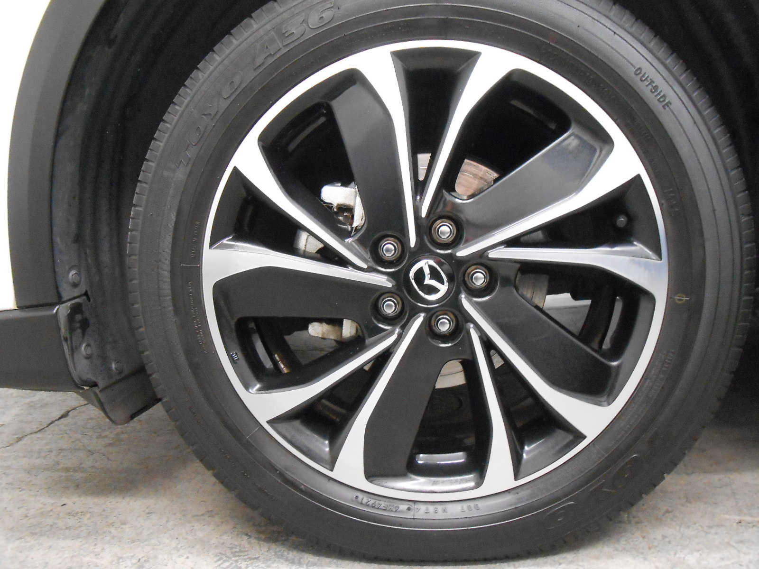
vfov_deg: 53.1
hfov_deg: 67.3
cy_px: 284
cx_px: 380
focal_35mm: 26
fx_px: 570
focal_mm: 4.6
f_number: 3.5
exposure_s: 1/13
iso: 800
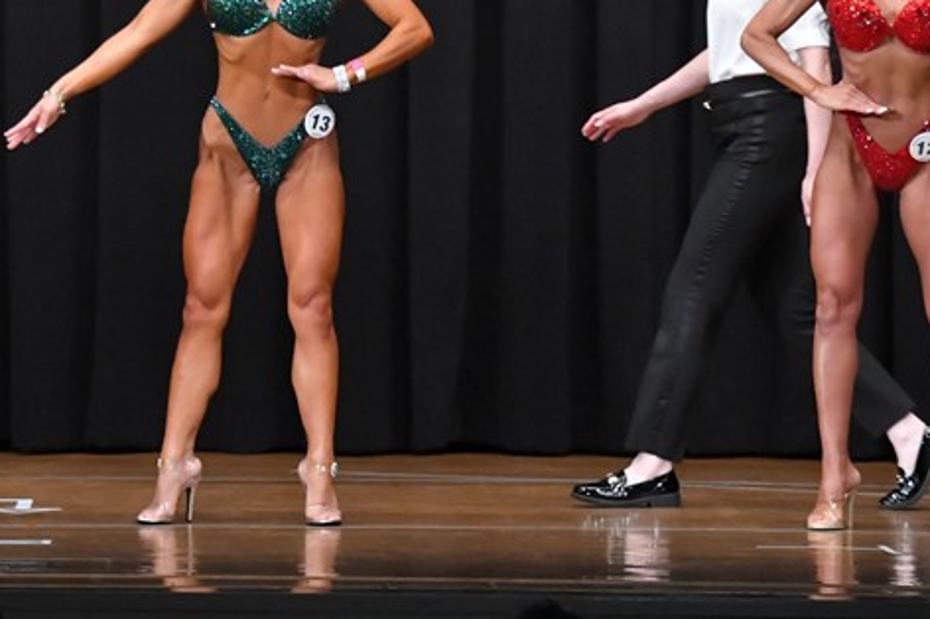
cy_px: 185
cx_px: 553
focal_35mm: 332
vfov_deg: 4.1
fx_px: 8570
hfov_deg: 6.2
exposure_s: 1/400
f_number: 5.6
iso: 8000
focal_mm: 135
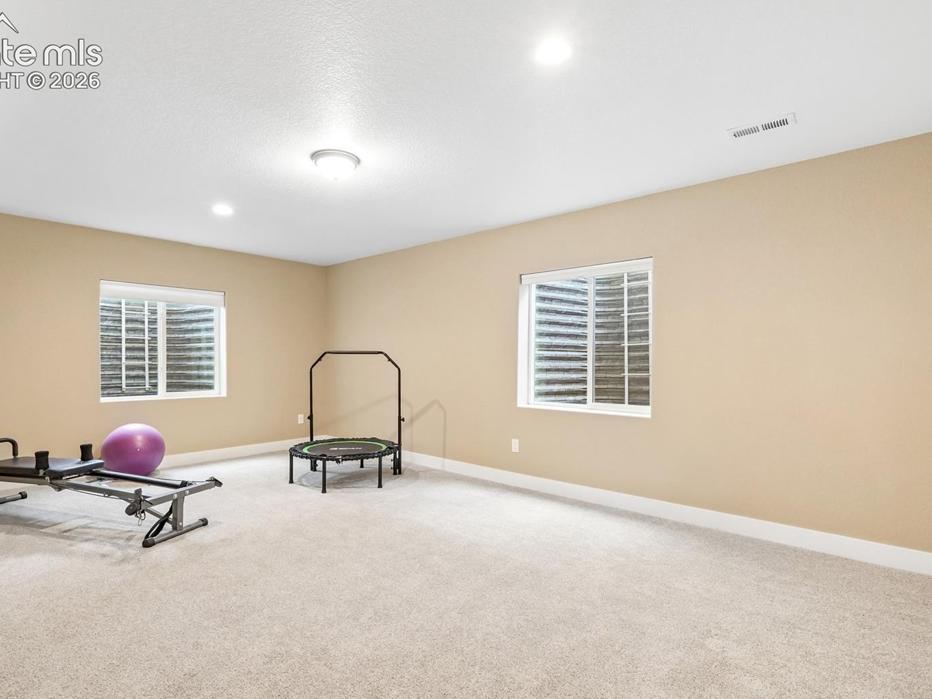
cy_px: 360
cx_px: 442
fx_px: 458
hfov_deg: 90.9
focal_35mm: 17
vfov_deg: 74.7
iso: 800
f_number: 8
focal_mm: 10
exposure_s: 1/3.33
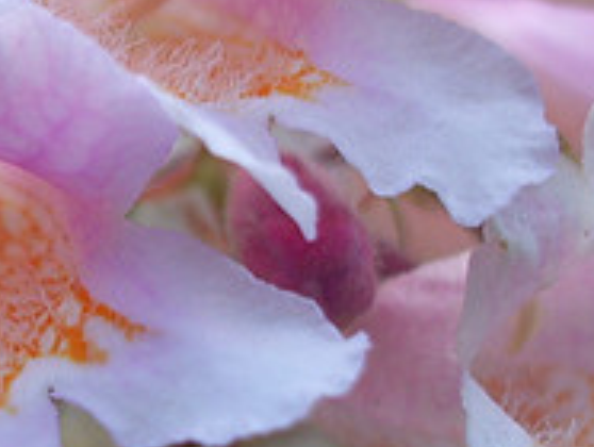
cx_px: -201
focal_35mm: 193
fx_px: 3316
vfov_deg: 7.7
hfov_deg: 10.0
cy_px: 321
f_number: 3.5
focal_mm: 10.2
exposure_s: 1/125
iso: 50
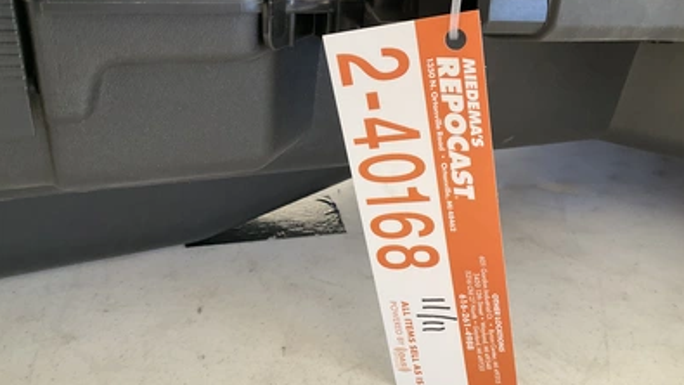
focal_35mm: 32
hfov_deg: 61.0
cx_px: 343
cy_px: 208
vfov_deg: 36.6
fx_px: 580
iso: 50
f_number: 1.8
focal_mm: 3
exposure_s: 1/122
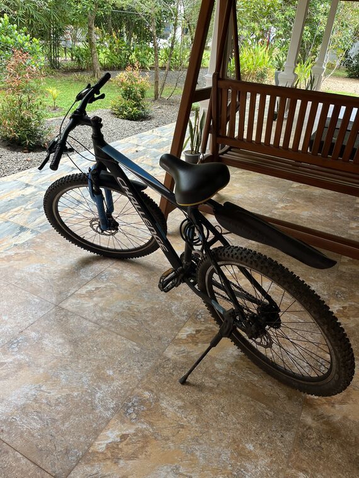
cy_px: 239
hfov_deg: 53.1
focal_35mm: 26
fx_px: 360
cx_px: 180
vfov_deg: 67.3
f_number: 1.6
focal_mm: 5.1
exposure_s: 1/122
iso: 40
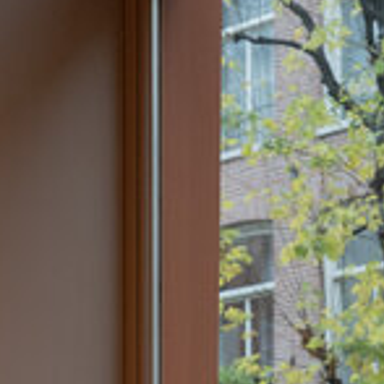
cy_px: 690
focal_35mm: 158
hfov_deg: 11.1
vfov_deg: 10.4
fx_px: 1984
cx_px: 157
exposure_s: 1/160
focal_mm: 30.4
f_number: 4
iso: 1250
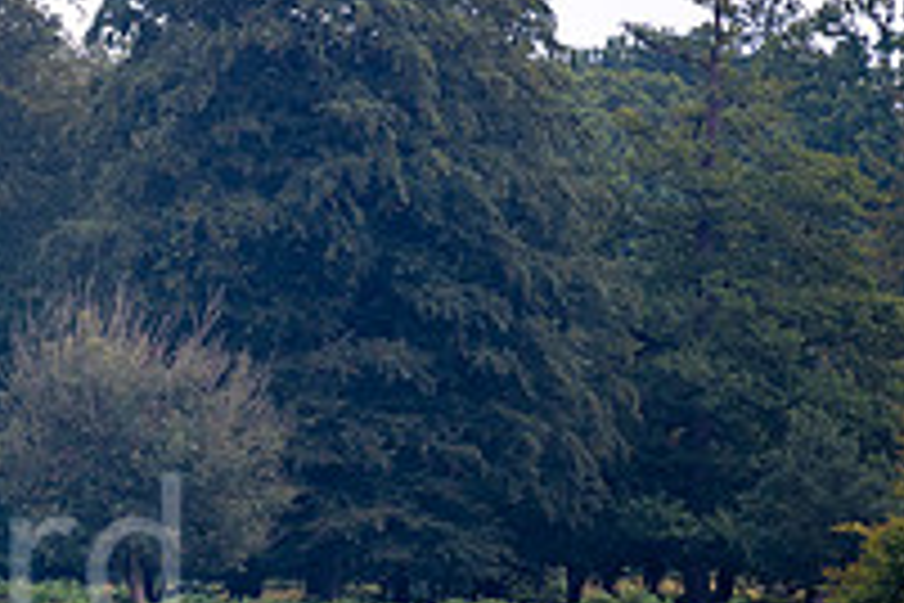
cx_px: -391
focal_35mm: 867
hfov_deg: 2.4
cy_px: 596
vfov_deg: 1.6
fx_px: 21770
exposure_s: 1/500
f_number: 4
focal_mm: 300
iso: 125
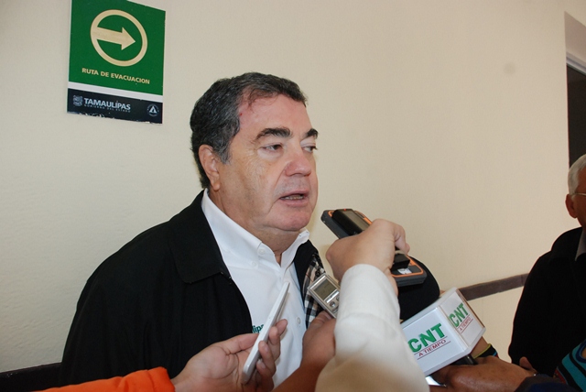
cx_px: 293
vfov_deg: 43.7
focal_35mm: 30
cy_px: 196
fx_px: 489
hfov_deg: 61.9
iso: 1000
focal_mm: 20
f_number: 5
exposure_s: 1/60
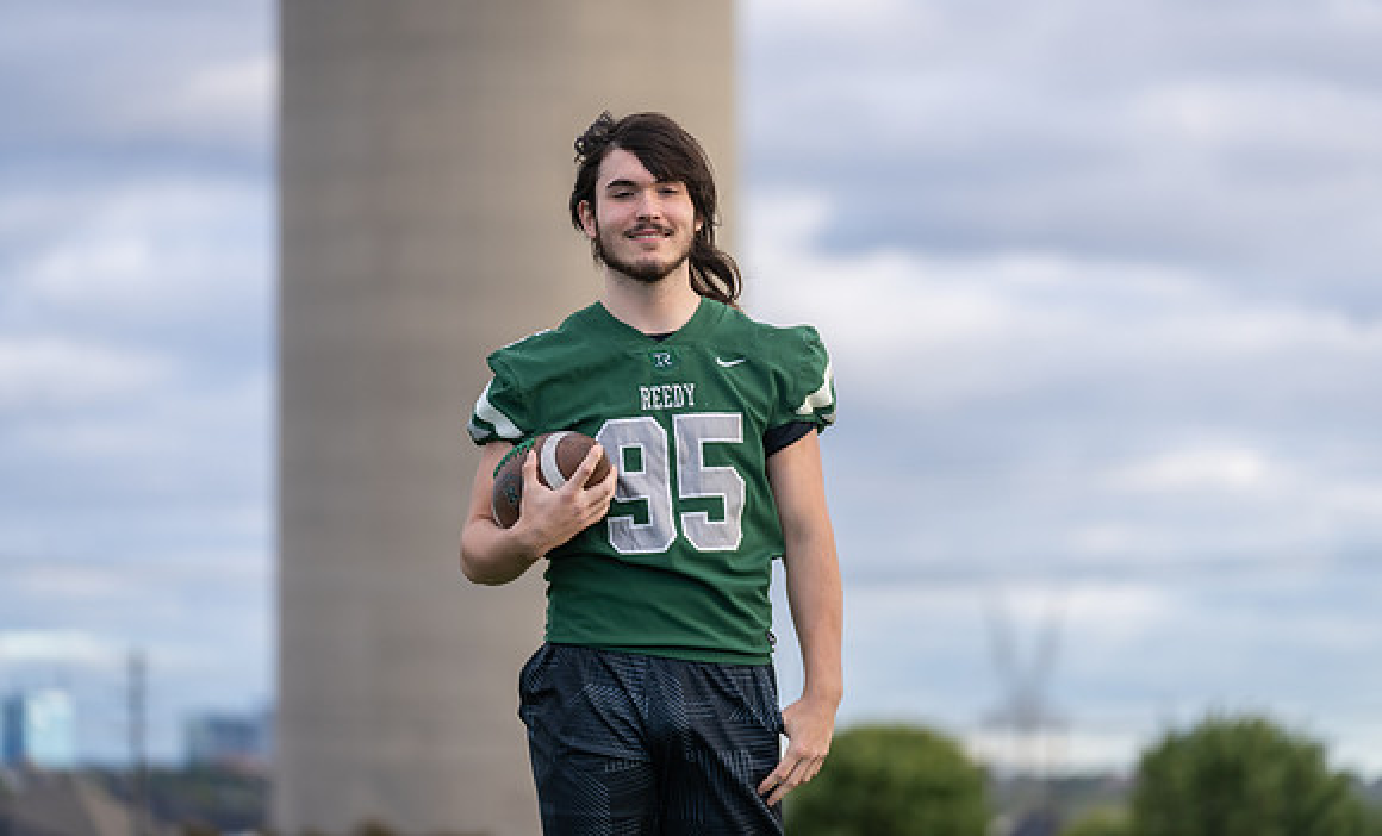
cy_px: 376
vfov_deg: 8.3
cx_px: 692
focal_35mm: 154
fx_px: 5754
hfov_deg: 13.7
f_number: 2.8
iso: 100
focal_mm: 148
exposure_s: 1/400
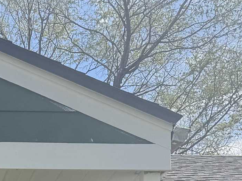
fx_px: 741
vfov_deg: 12.1
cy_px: 380
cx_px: -48
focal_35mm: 106
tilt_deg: +0.3
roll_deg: -1.2
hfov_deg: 17.7
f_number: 1.78
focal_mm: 6.76
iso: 80
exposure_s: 1/2604
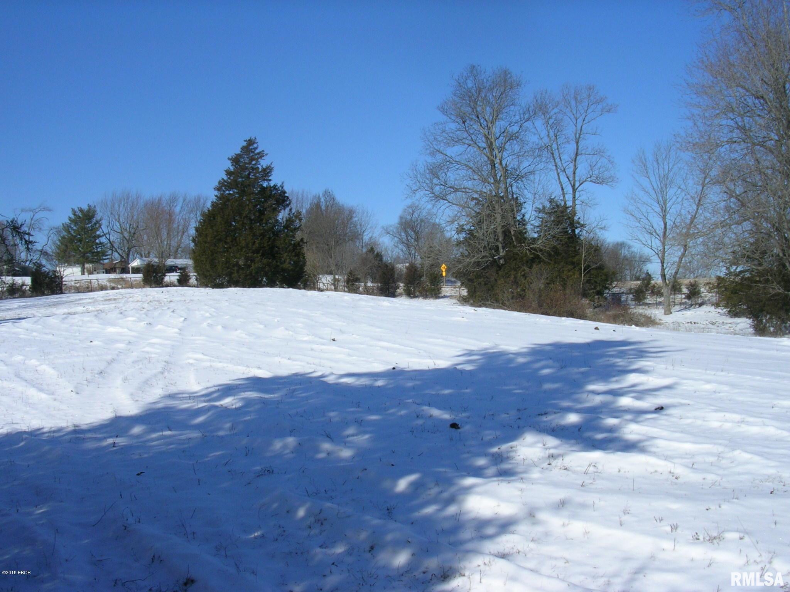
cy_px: 296
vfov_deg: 37.7
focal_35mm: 38
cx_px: 395
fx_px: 867
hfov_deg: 49.0
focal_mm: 5.8
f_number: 5.6
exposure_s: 1/597
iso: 50
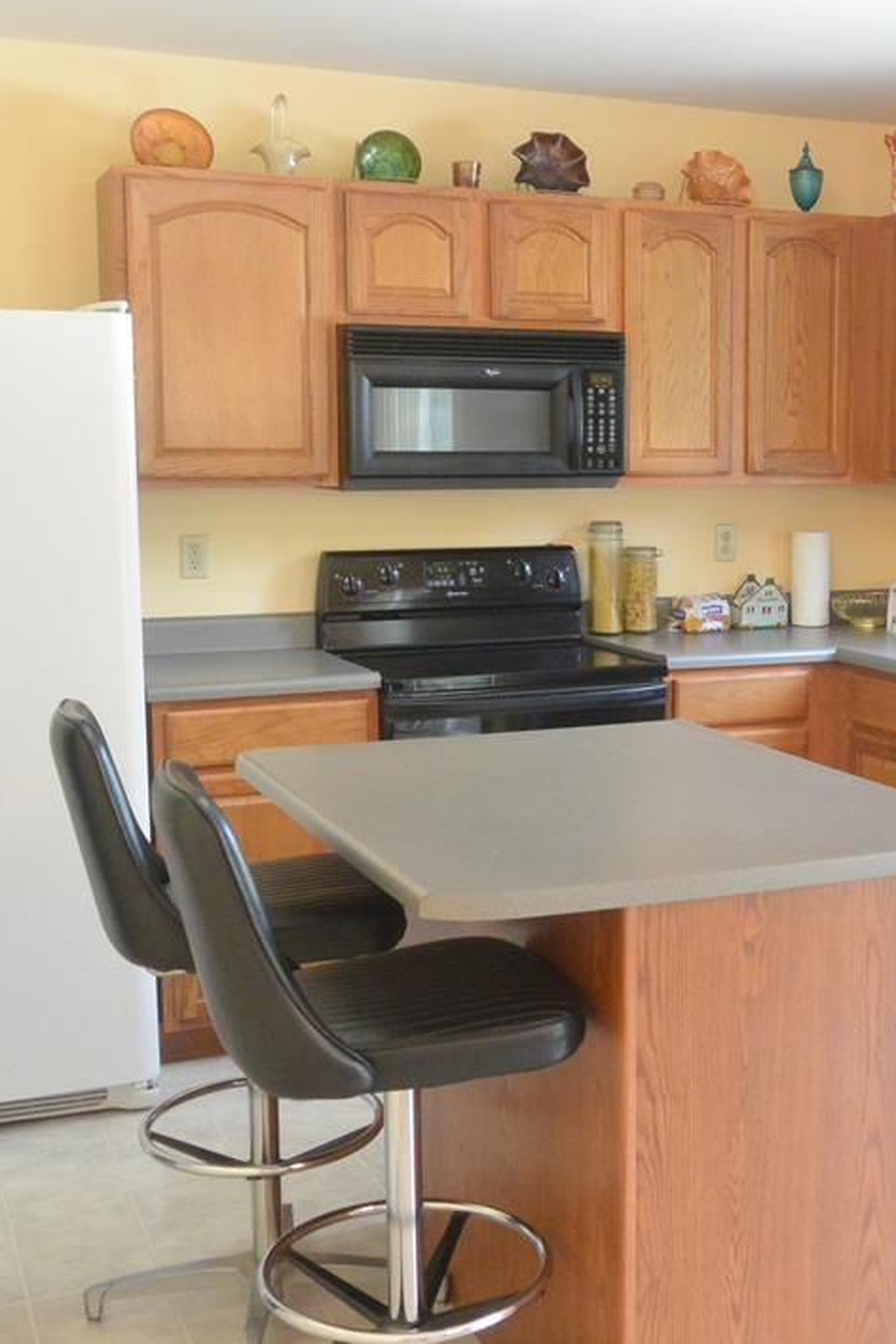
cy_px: 672
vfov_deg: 42.7
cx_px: 640
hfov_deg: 28.9
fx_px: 1717
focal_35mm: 46
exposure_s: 1/60
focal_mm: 11.4
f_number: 3.5
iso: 800
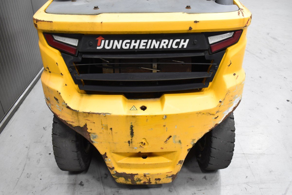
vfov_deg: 43.6
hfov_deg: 61.9
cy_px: 98
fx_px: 243
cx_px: 146
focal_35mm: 30
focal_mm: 20
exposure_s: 1/30
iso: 1600
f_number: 5
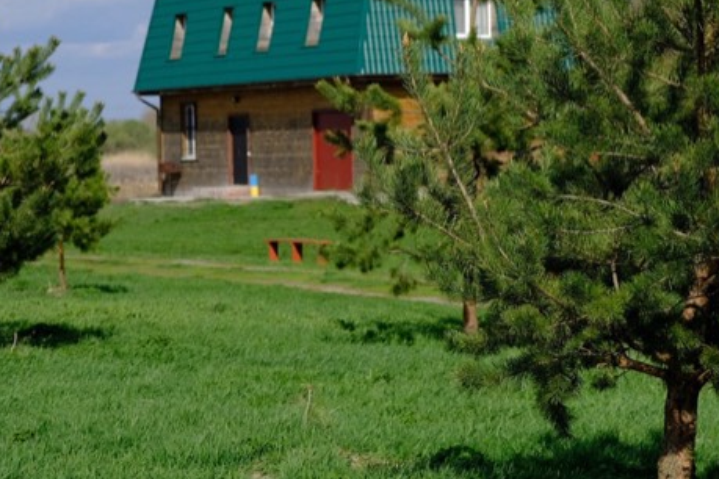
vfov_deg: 9.6
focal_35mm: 143
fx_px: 2856
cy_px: 128
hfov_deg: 14.3
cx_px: 291
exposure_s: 1/2200
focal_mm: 48.4
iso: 200
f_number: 4
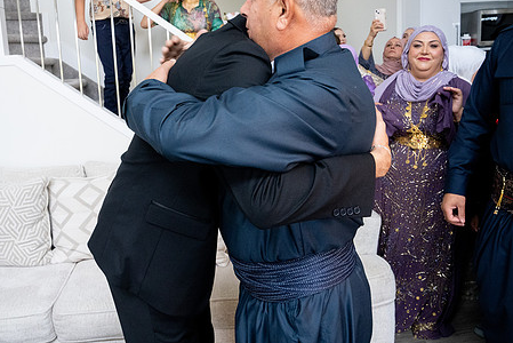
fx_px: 442
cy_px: 133
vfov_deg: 42.1
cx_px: 217
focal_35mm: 31
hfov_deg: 60.0
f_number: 9
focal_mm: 24
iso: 6400
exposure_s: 1/160
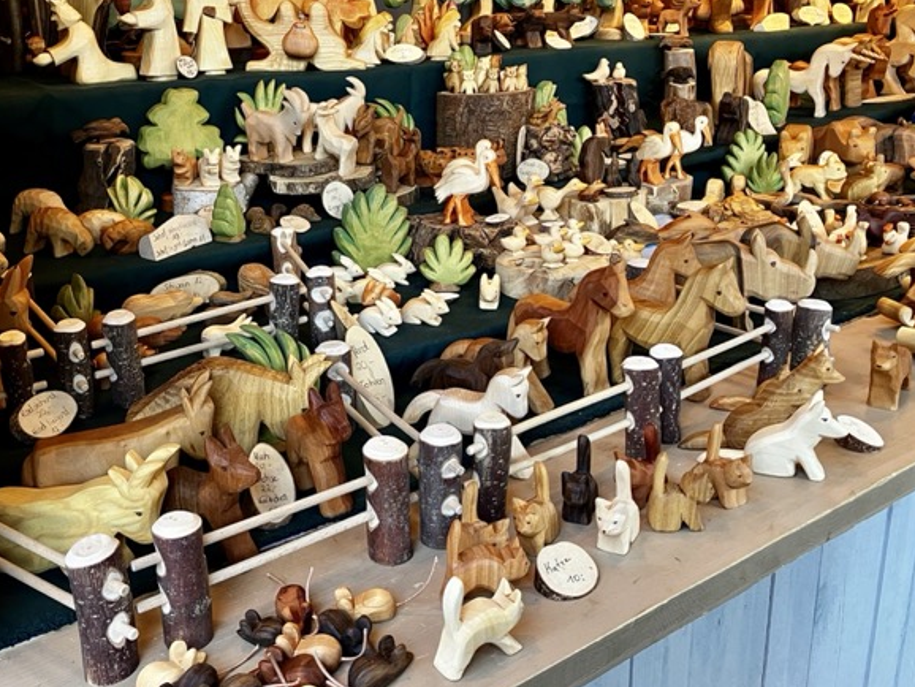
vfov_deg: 45.4
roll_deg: +1.3
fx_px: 820
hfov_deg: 58.3
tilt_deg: -16.5
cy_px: 320
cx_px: 465
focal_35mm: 31
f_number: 1.8
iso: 160
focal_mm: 3.99
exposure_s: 1/60
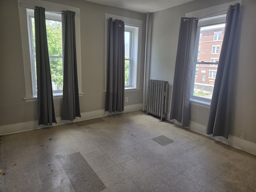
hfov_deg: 73.9
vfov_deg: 58.9
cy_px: 96
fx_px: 170
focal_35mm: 23
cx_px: 128
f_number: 1.8
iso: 25
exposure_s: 1/120
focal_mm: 5.4
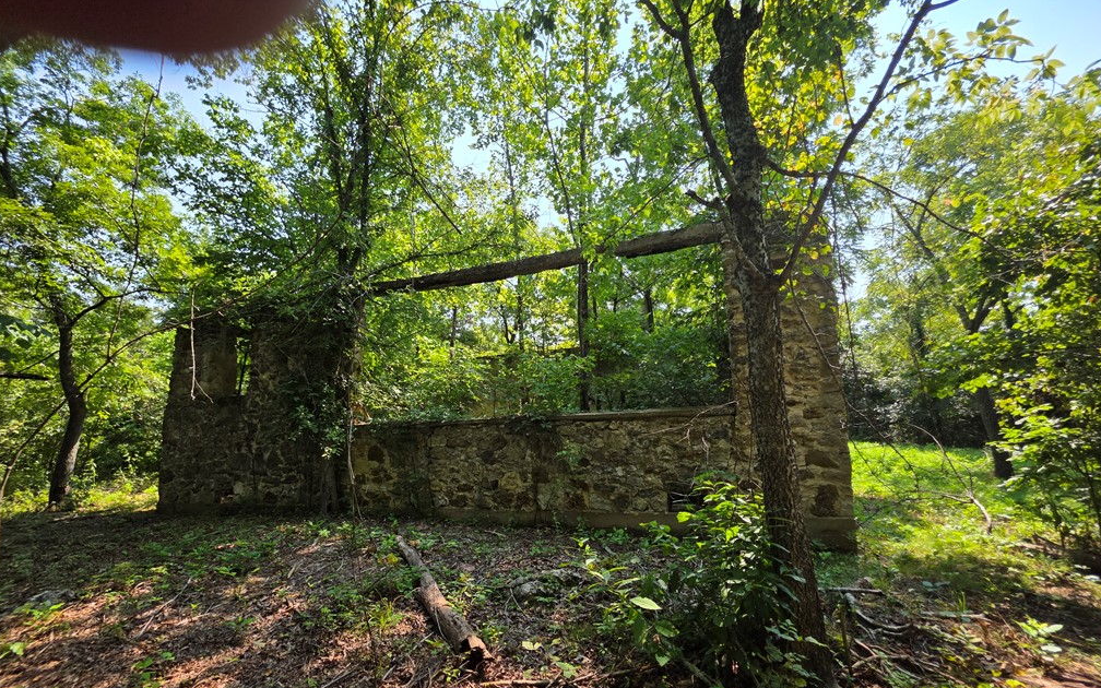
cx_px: 550
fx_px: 420
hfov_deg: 105.3
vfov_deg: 78.4
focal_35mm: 14
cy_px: 381
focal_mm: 2.2
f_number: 1.9
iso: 40
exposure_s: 1/814
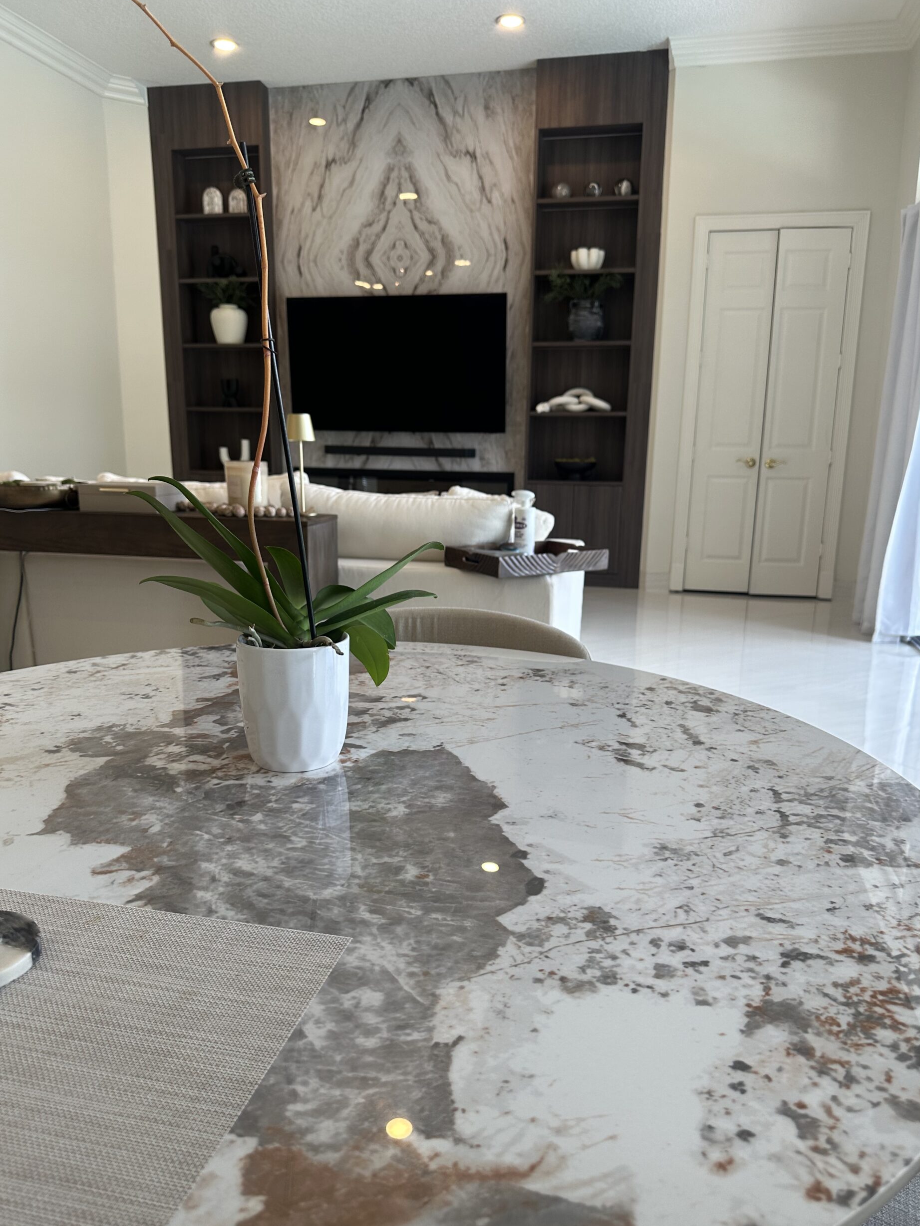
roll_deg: -2.1
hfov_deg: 54.9
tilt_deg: -11.3
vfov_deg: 69.4
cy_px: 633
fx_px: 886
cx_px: 463
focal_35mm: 25
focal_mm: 6.86
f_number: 1.78
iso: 100
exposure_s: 1/120
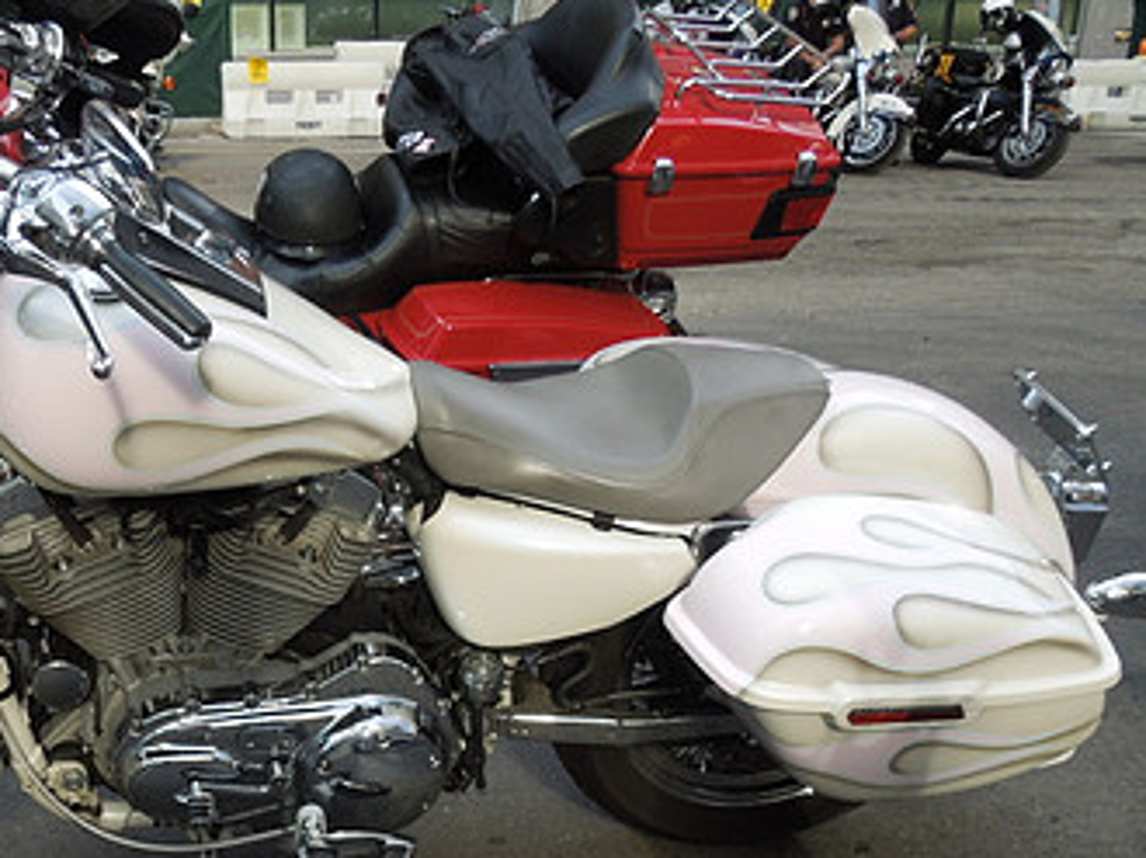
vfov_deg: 32.2
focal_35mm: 44
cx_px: 326
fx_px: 1456
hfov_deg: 42.0
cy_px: 648
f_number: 3.3
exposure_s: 1/200
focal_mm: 4.5
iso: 100
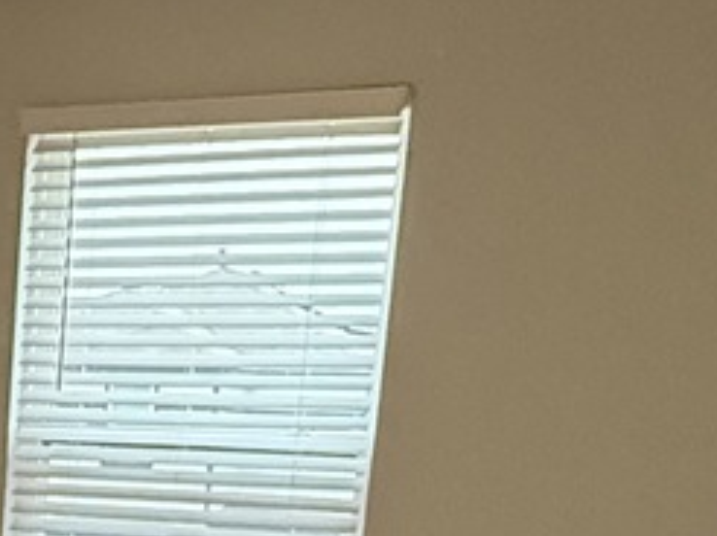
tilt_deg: -13.2
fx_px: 1697
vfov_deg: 16.4
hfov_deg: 21.7
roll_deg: -1.8
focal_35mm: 82
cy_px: 810
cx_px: -195
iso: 640
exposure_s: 1/120
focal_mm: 2.22
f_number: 2.2
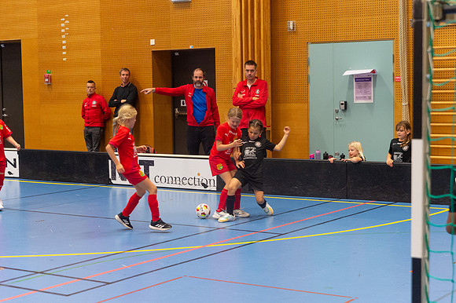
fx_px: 907
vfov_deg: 19.0
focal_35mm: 72
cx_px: 228
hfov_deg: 28.2
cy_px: 152
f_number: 3.5
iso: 5000
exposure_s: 1/400
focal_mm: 70
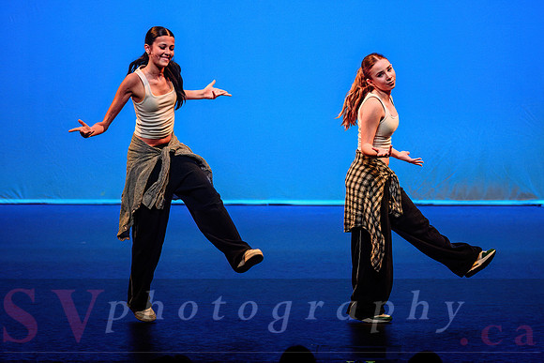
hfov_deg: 11.8
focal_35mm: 175
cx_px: 274
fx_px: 2638
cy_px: 160
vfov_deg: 7.9
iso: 1600
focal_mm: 116
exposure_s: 1/500
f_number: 2.8
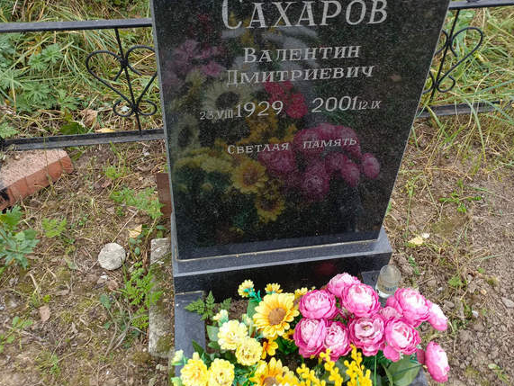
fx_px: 520
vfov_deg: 40.6
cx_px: 279
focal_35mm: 35
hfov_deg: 52.5
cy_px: 155
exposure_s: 1/100
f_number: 1.69
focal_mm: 4.76
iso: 159
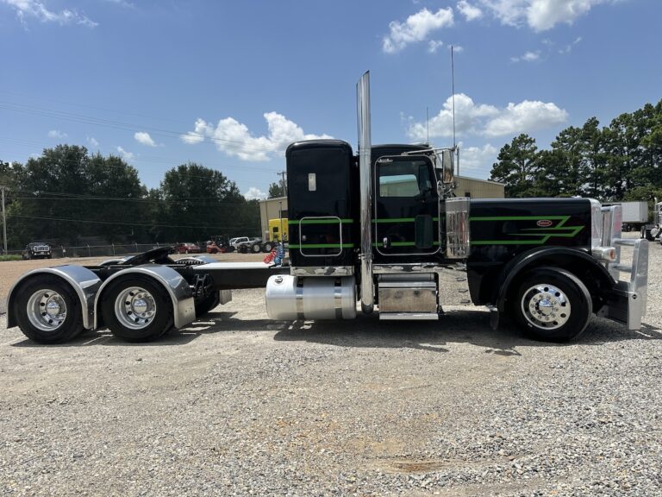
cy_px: 248
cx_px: 331
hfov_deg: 71.6
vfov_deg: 56.8
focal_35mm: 24
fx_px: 459
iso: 80
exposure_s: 1/6211
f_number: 1.78
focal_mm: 6.86
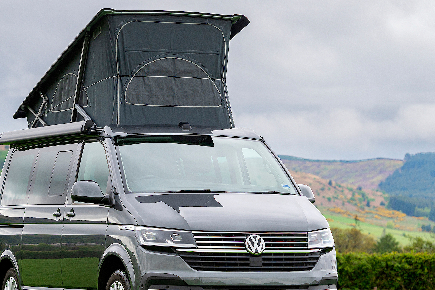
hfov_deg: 13.2
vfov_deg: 8.8
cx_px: 169
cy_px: 173
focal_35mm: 156
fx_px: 1884
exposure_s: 1/800
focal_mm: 116
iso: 250
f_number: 5.6
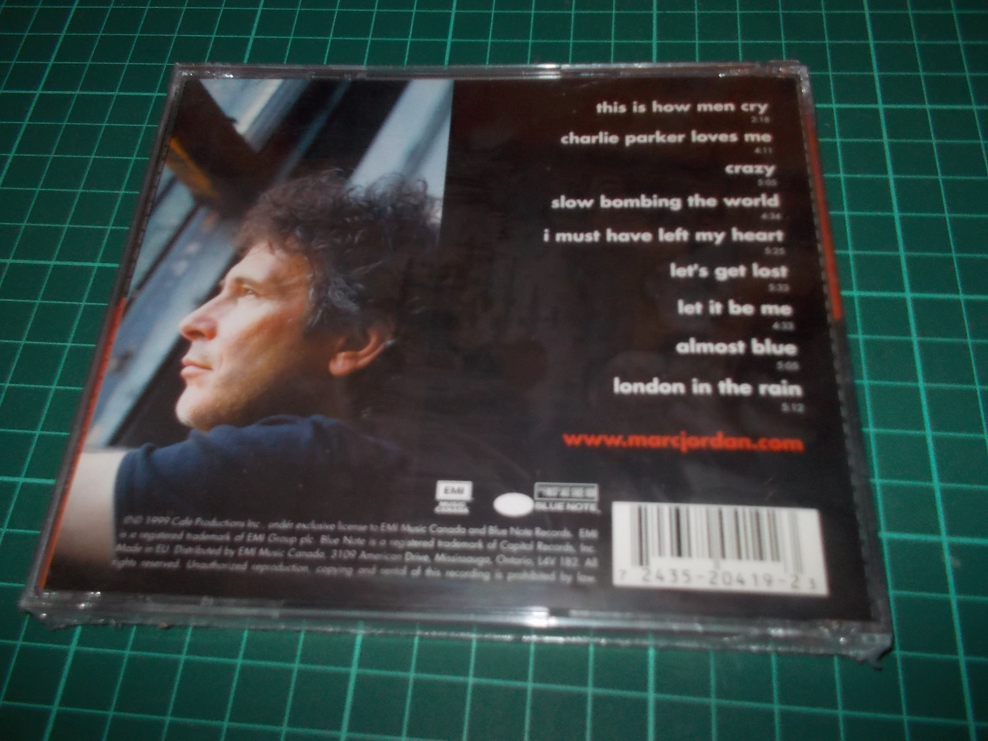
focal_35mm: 29
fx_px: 828
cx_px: 494
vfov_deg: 48.2
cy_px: 370
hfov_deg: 61.7
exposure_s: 1/30
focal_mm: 4.1
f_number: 3.3
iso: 200
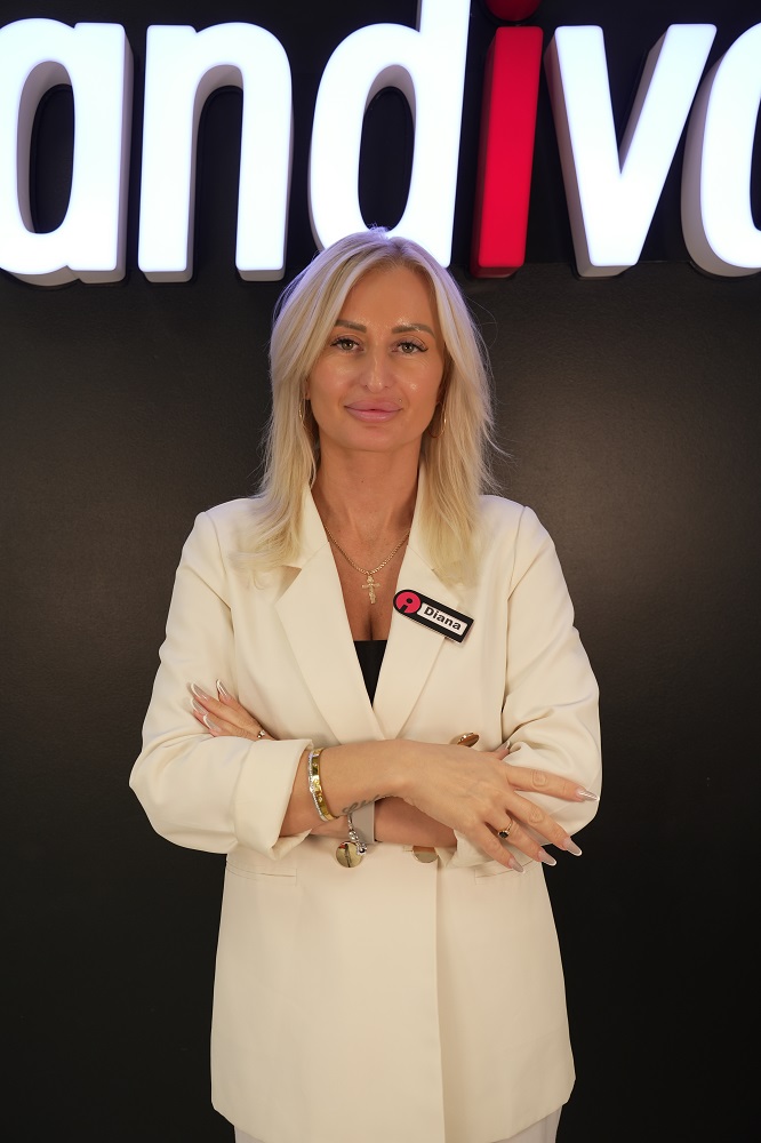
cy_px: 572
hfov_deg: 37.8
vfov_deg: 54.5
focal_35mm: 35
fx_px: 1110
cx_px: 380
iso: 320
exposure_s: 1/60
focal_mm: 35
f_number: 4.5
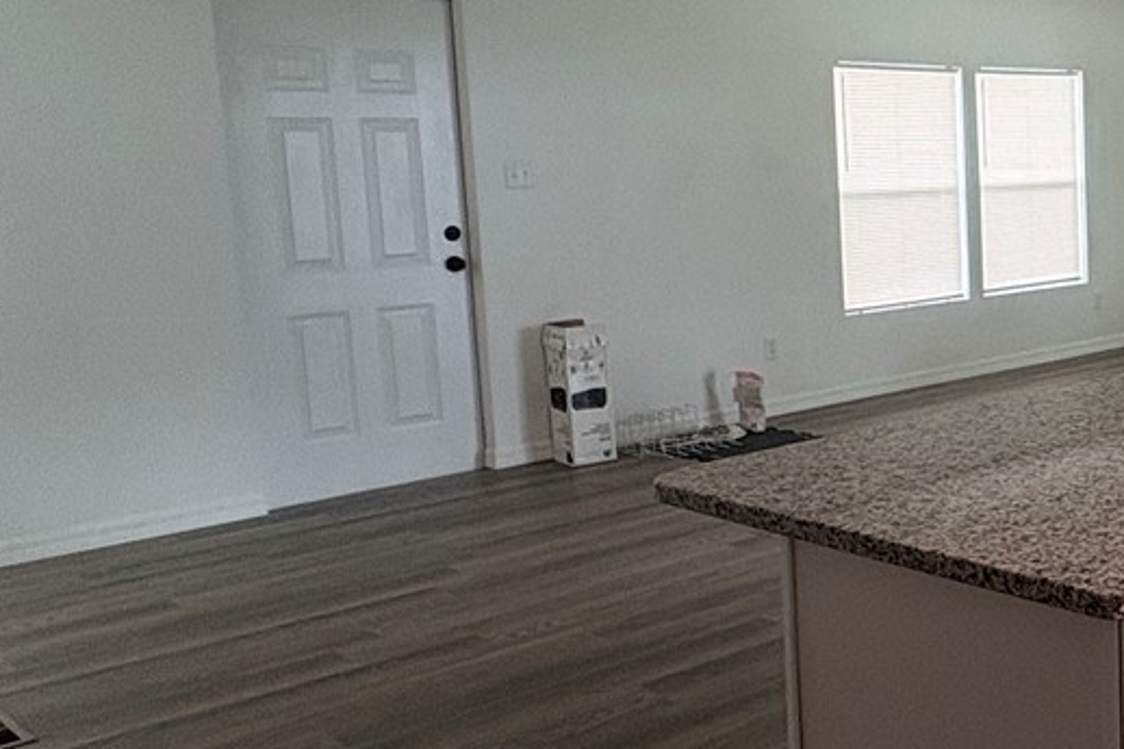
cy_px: 315
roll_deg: +1.2
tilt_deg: -6.7
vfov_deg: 29.8
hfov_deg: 37.1
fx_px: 1404
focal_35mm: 45
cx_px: 1217
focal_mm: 2.22
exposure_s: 1/60
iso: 160
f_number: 2.2
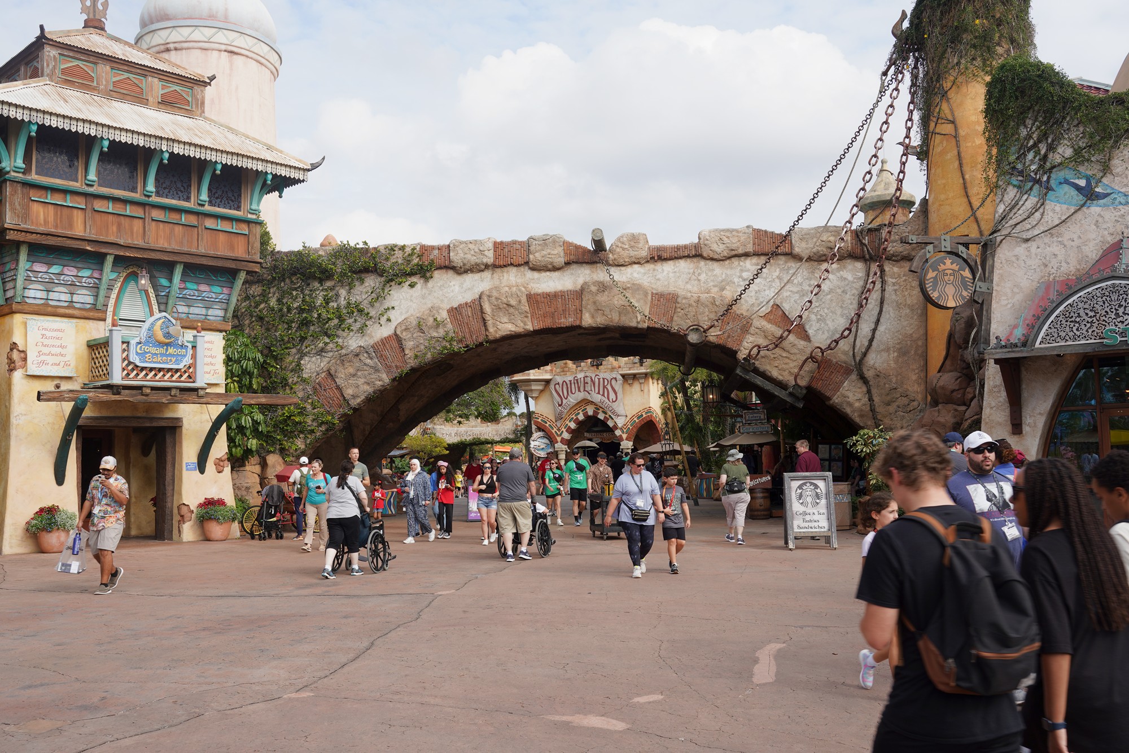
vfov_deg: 40.0
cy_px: 376
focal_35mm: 33
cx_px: 564
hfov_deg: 57.2
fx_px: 1035
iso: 100
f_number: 11
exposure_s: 1/100
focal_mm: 33
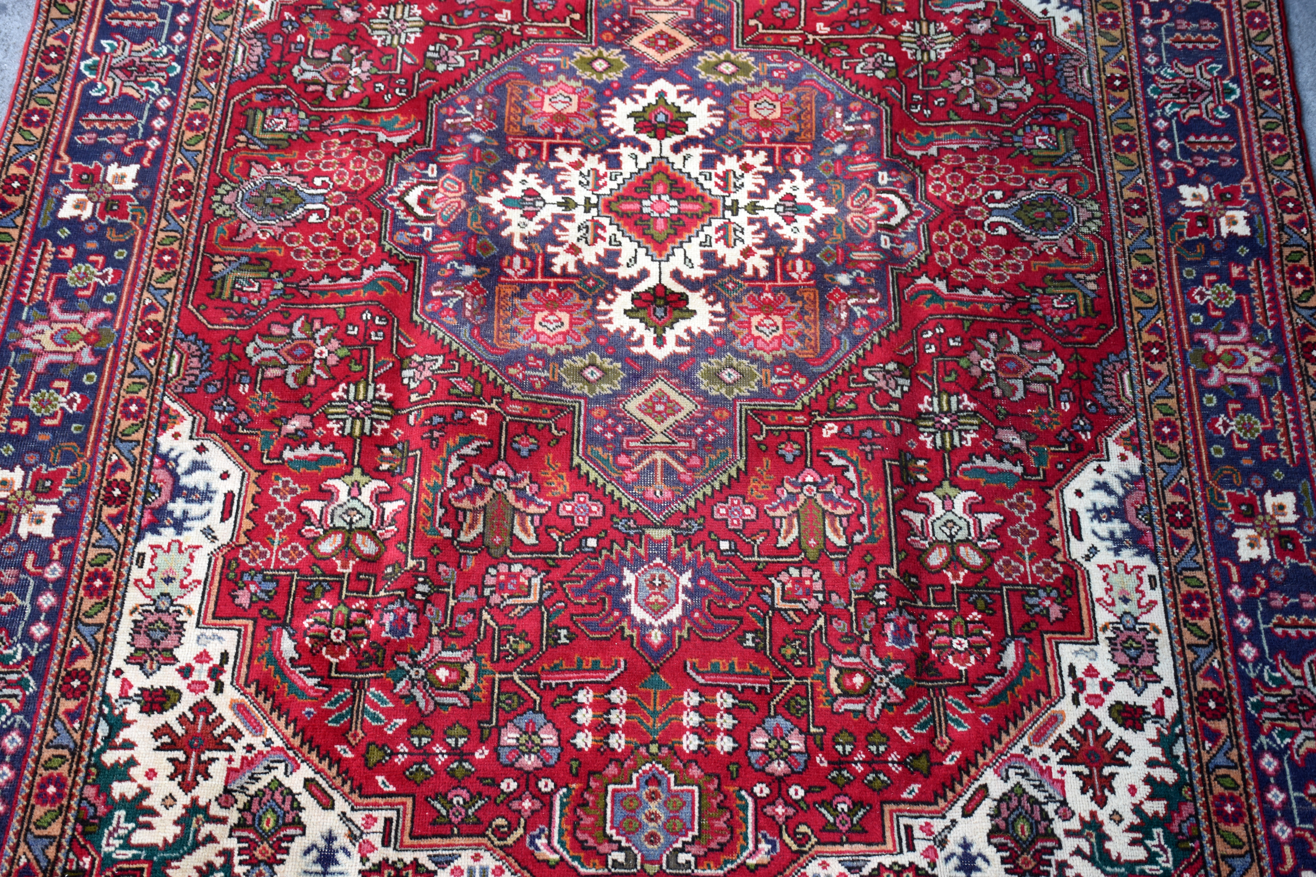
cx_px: 658
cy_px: 438
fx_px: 1864
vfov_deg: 26.5
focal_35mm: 51
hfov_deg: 38.9
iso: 200
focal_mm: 34
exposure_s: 1/60
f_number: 5
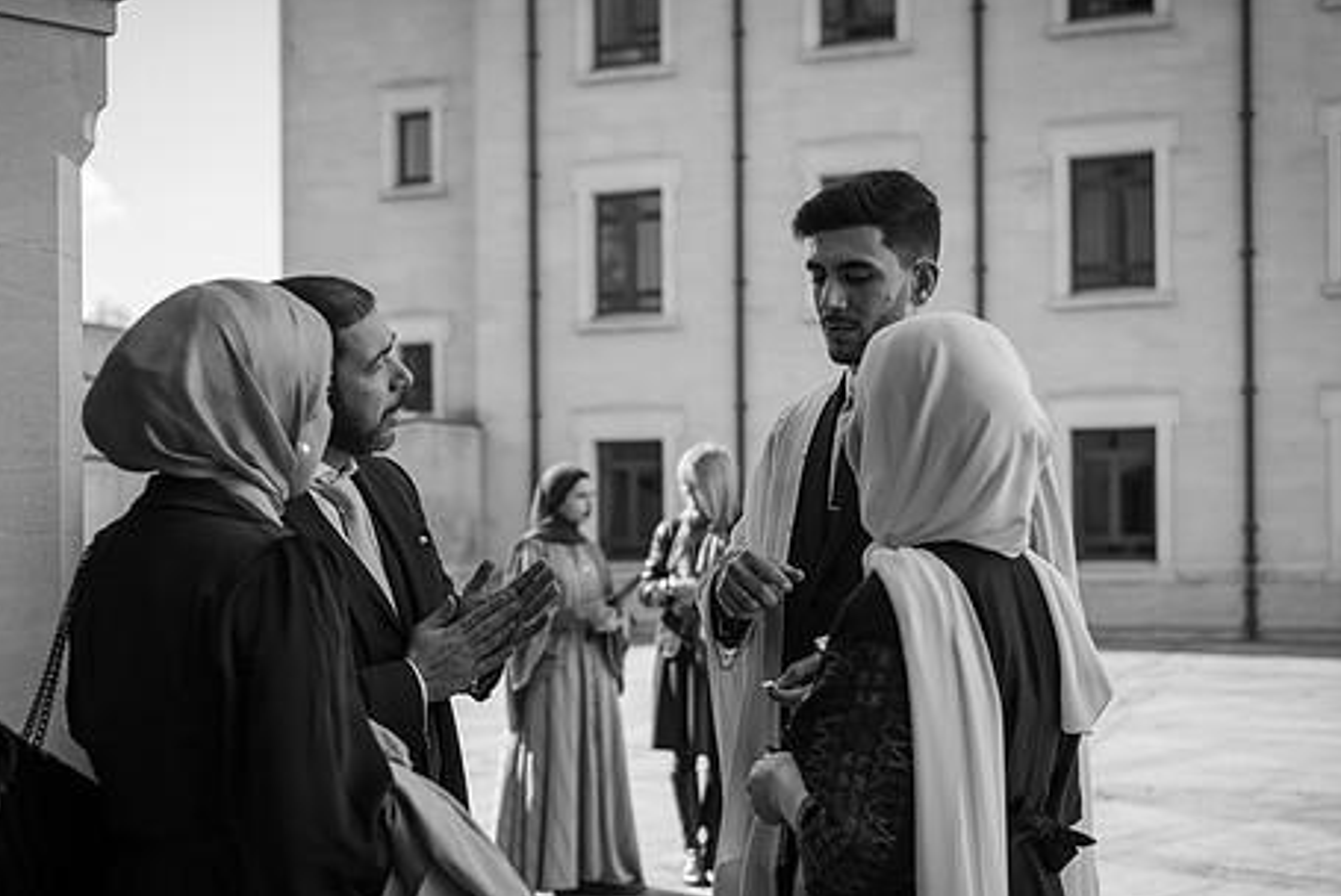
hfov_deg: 38.7
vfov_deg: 26.5
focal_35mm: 51
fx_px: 1901
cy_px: 517
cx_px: 548
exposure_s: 1/1250
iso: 100
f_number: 2.8
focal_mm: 40
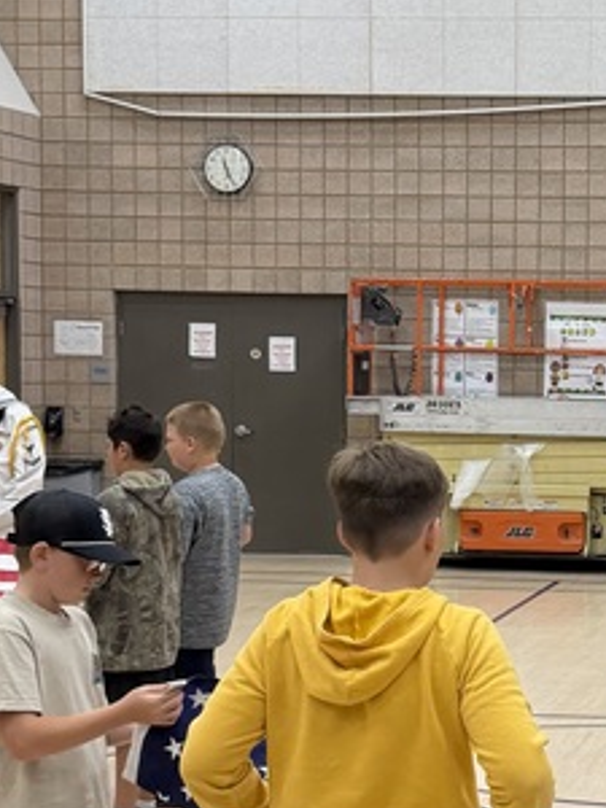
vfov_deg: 23.8
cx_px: 687
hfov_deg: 17.3
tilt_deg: -3.1
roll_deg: -0.6
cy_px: 496
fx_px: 1914
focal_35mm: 82
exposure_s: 1/120
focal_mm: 6.76
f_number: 1.78
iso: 160
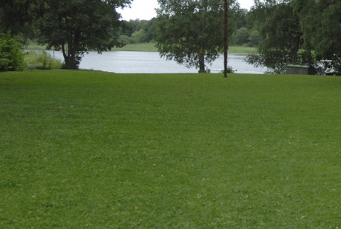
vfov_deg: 18.1
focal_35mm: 75
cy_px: 40
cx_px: 348
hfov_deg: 25.5
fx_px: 712
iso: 800
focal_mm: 24
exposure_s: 1/640
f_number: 5.6
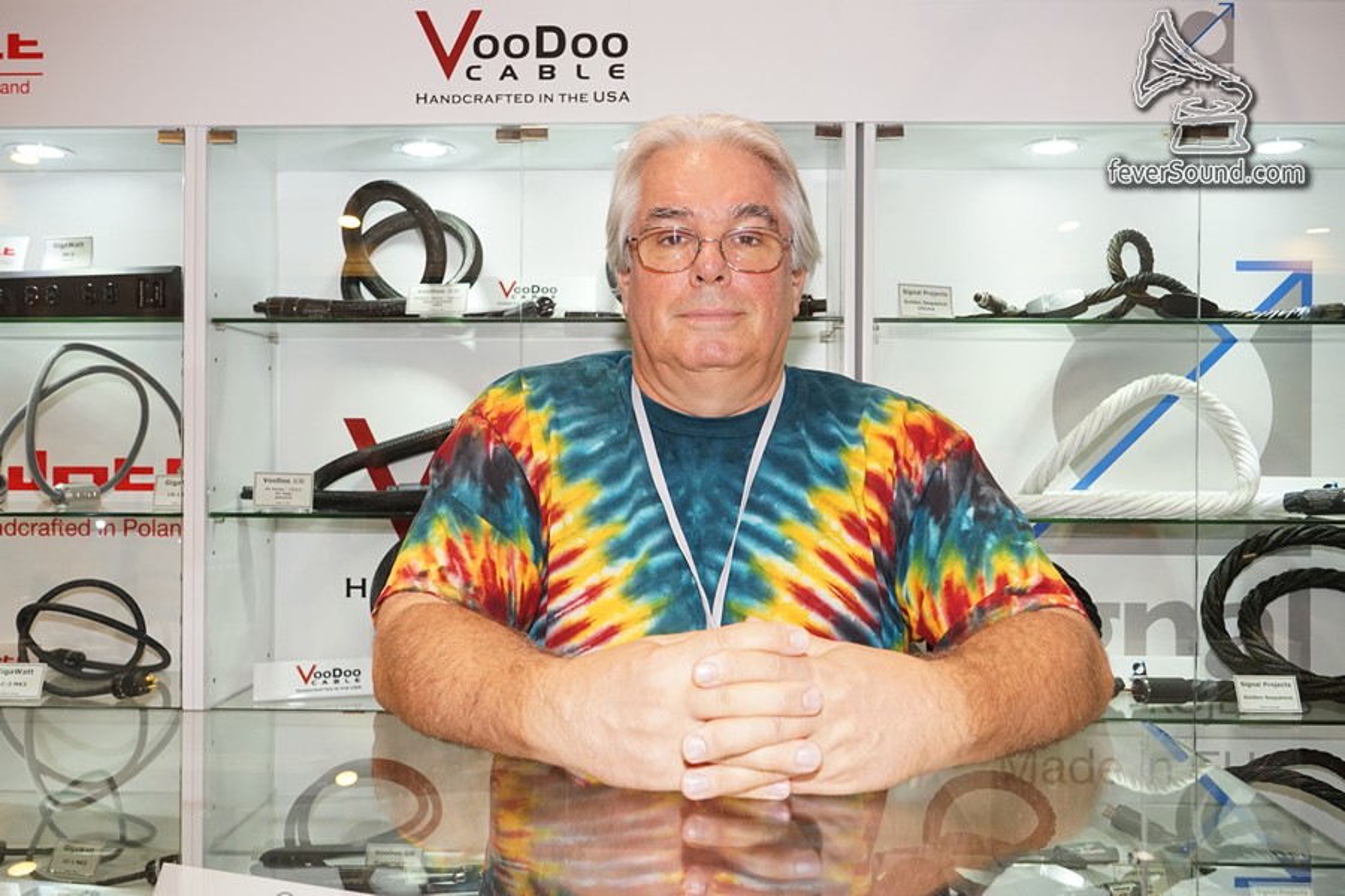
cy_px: 448
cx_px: 672
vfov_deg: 43.6
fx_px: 1121
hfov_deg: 61.9
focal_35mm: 30
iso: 1250
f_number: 8
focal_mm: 30
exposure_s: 1/60
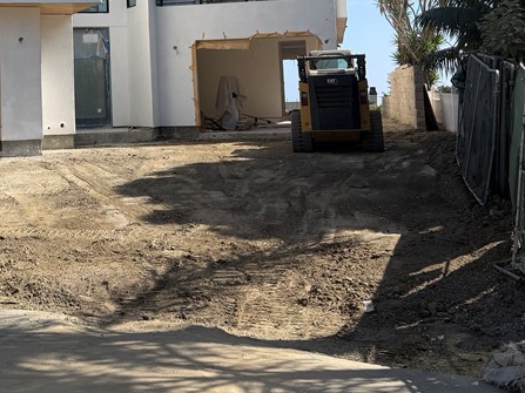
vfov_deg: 25.5
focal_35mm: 55
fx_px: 834
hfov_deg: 33.4
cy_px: 18
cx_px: 70
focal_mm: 6.76
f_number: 1.78
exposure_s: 1/4405
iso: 80
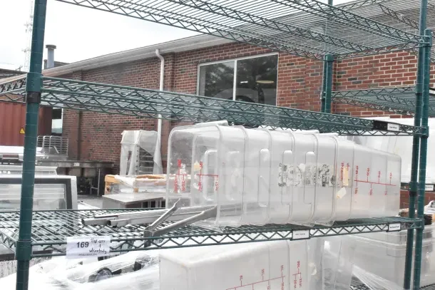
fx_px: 489
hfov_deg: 47.9
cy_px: 145
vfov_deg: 33.0
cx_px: 218
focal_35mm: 40
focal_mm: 27
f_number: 20
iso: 6400
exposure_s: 1/1600
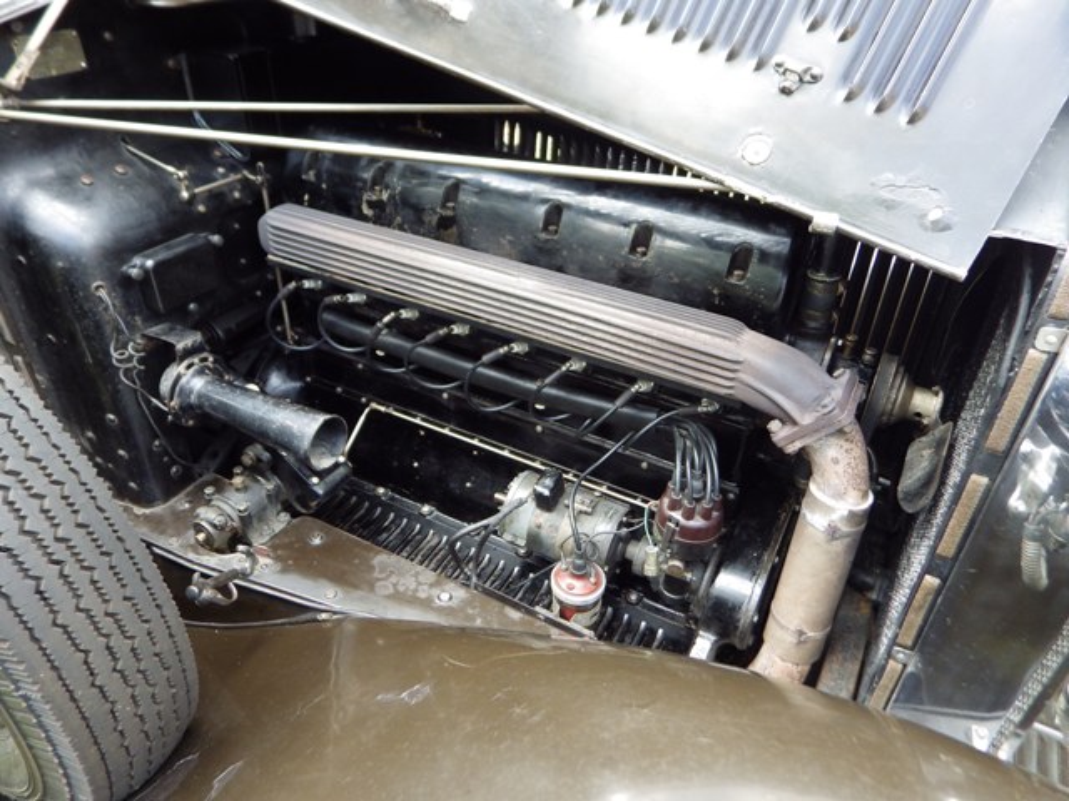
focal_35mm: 25
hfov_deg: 69.4
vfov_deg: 54.9
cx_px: 534
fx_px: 772
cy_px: 400
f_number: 3.1
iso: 125
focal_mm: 4.4
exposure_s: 1/50
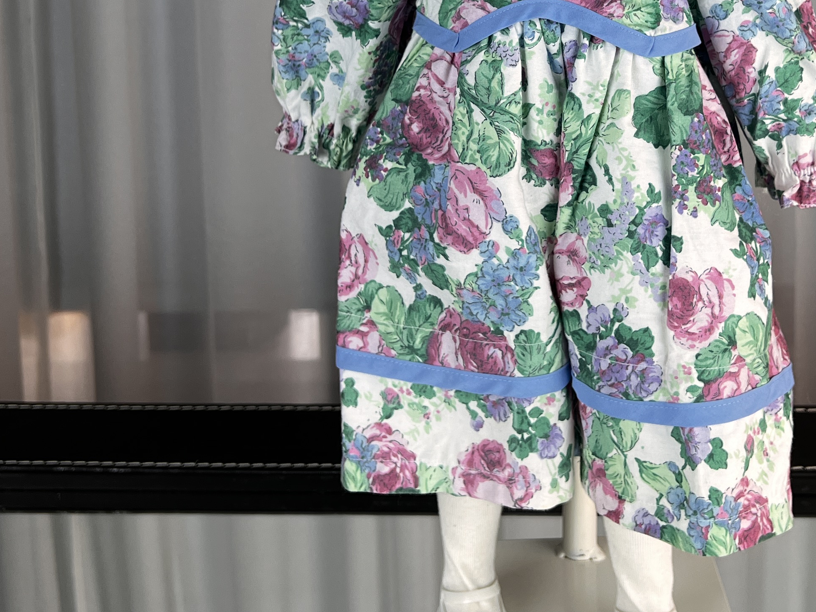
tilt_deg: -11.3
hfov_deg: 35.1
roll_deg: +0.6
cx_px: 554
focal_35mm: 54
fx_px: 1273
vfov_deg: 26.2
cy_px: 63
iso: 50
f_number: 1.5
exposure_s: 1/306
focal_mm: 5.7
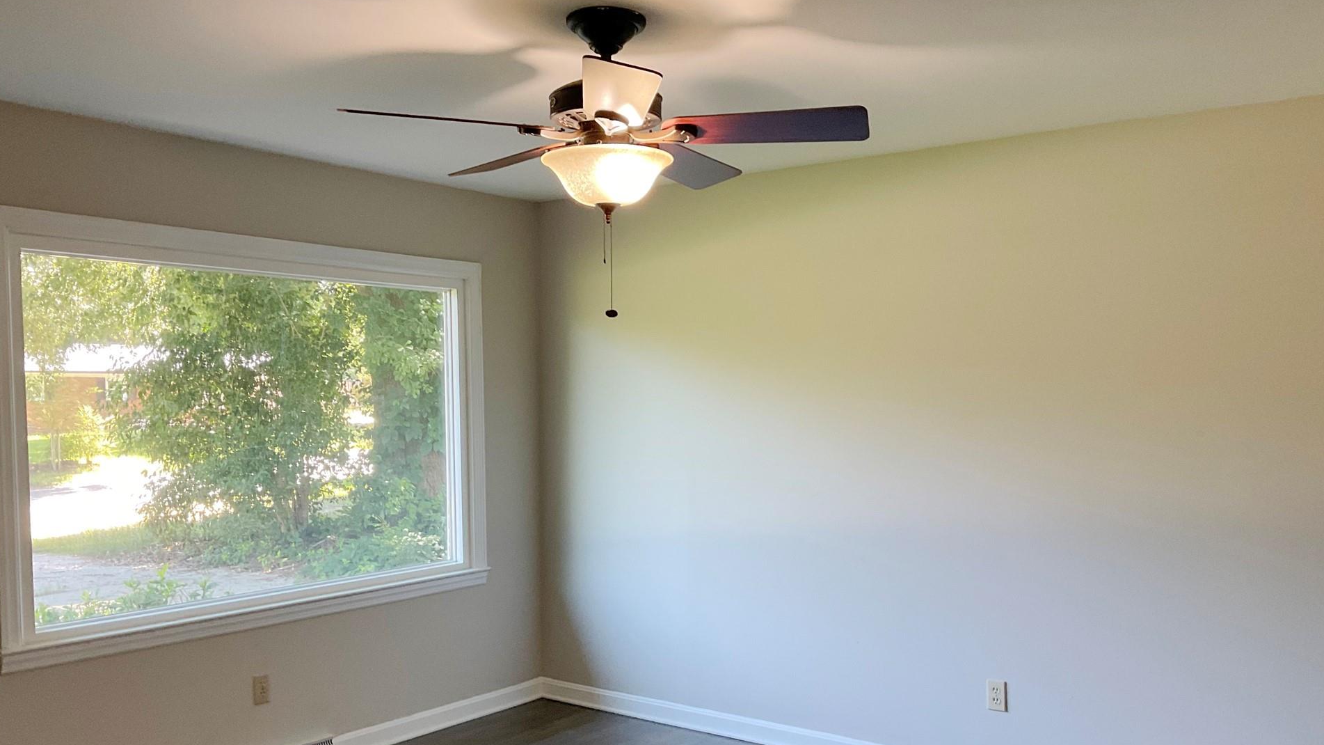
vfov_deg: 34.5
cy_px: 460
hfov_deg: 58.0
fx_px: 1194
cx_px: 662
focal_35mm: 34
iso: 64
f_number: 1.8
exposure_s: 1/60
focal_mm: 3
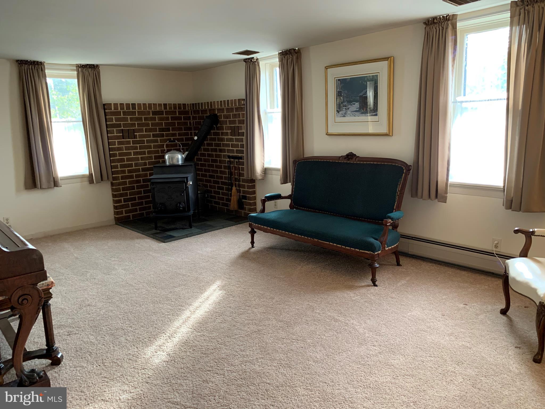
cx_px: 272
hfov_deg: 67.3
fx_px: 409
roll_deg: +1.9
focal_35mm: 26
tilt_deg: -10.6
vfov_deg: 53.1
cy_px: 204
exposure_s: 1/60
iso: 160
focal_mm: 4.25
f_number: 1.8
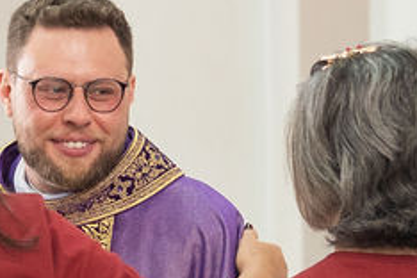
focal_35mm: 229
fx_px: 2652
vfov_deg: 6.0
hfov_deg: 9.0
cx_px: 182
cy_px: 263
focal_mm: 35
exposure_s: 1/160
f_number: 2.8
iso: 800
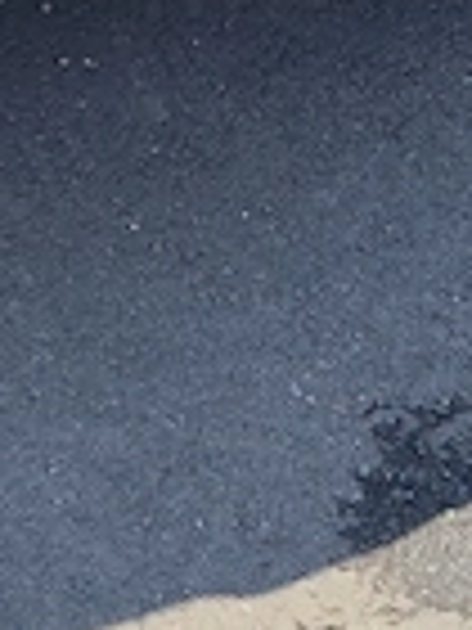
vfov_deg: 13.1
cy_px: -486
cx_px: -126
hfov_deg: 10.6
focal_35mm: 137
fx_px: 2491
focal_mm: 5.24
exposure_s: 1/1244
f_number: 1.7
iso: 52
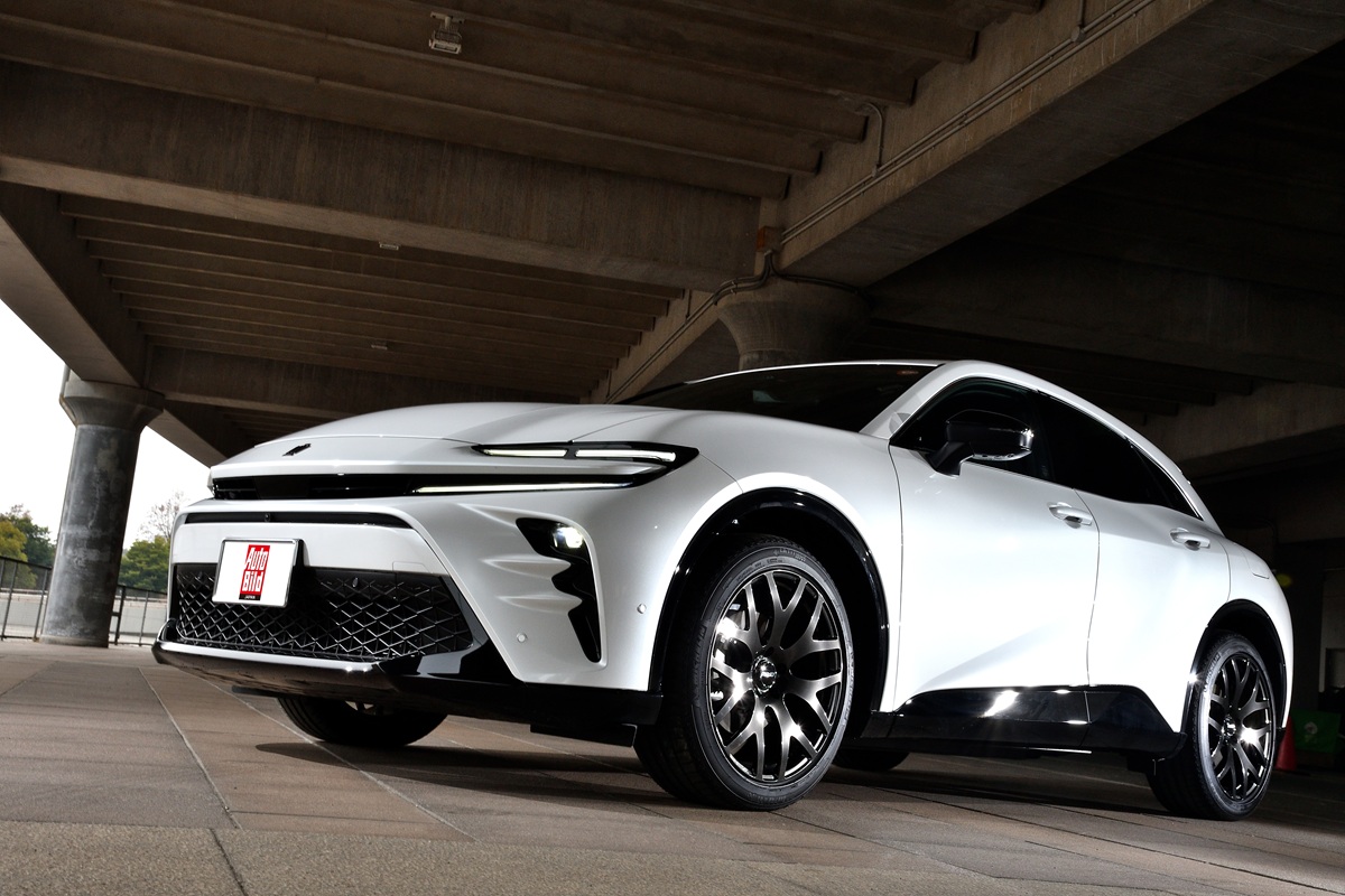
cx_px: 672
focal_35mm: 45
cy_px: 448
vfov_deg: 29.9
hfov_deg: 43.6
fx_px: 1681
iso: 400
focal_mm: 30
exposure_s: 1/30
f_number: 16
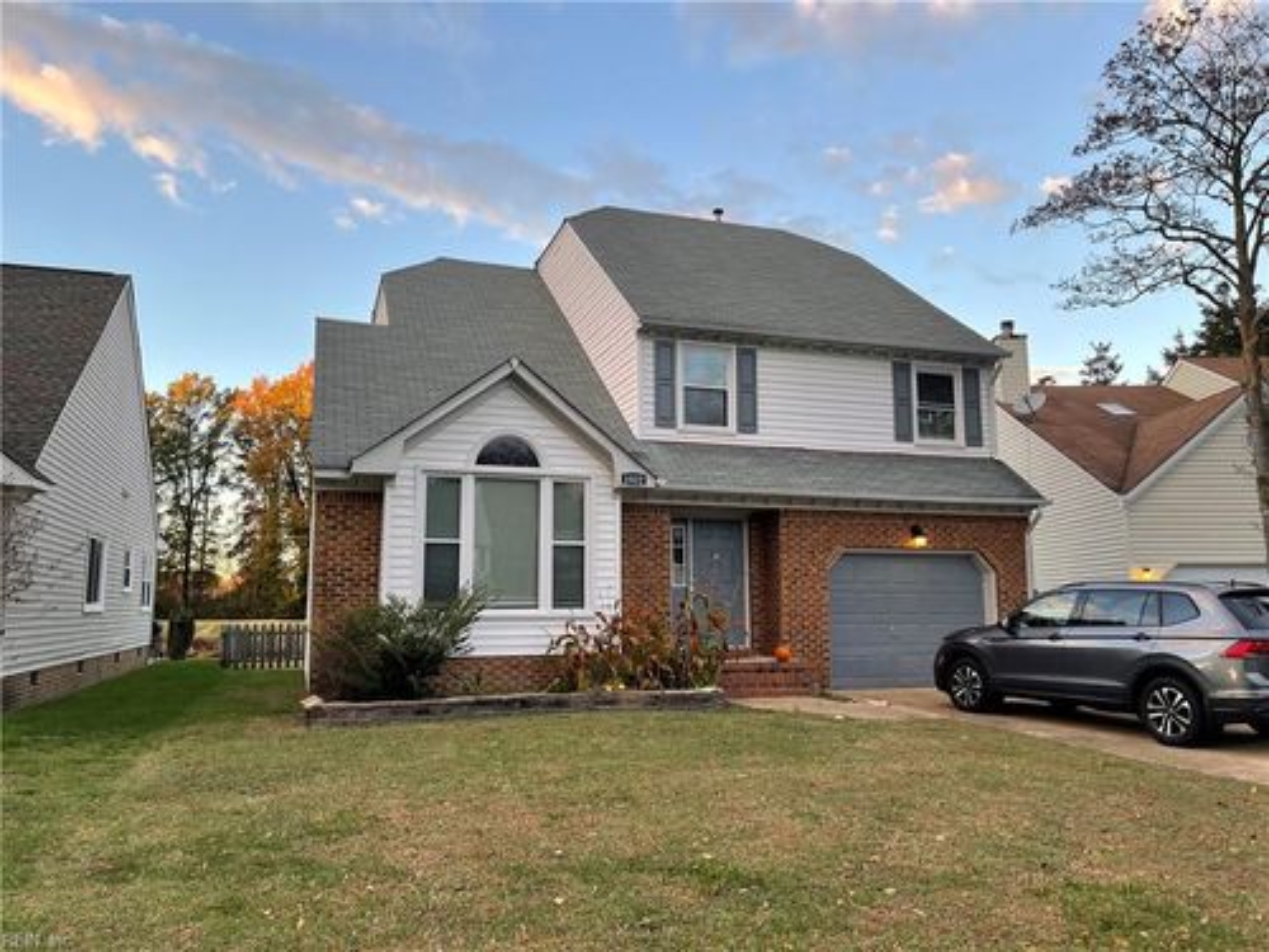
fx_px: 953
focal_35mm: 26
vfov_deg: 53.1
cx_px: 634
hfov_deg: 67.3
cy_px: 476
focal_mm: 5.1
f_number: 1.6
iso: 32
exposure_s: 1/181
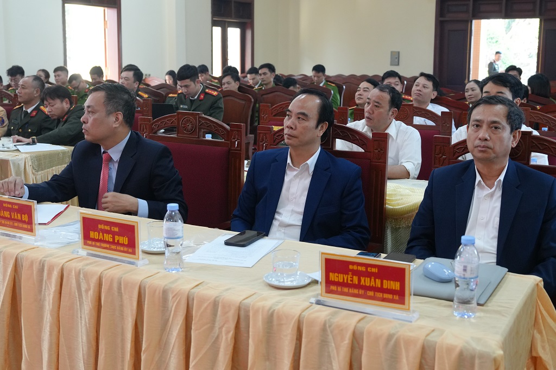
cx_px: 278
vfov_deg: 31.2
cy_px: 185
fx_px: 664
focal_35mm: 43
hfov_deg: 45.4
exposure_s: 1/160
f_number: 4
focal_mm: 29
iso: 2000
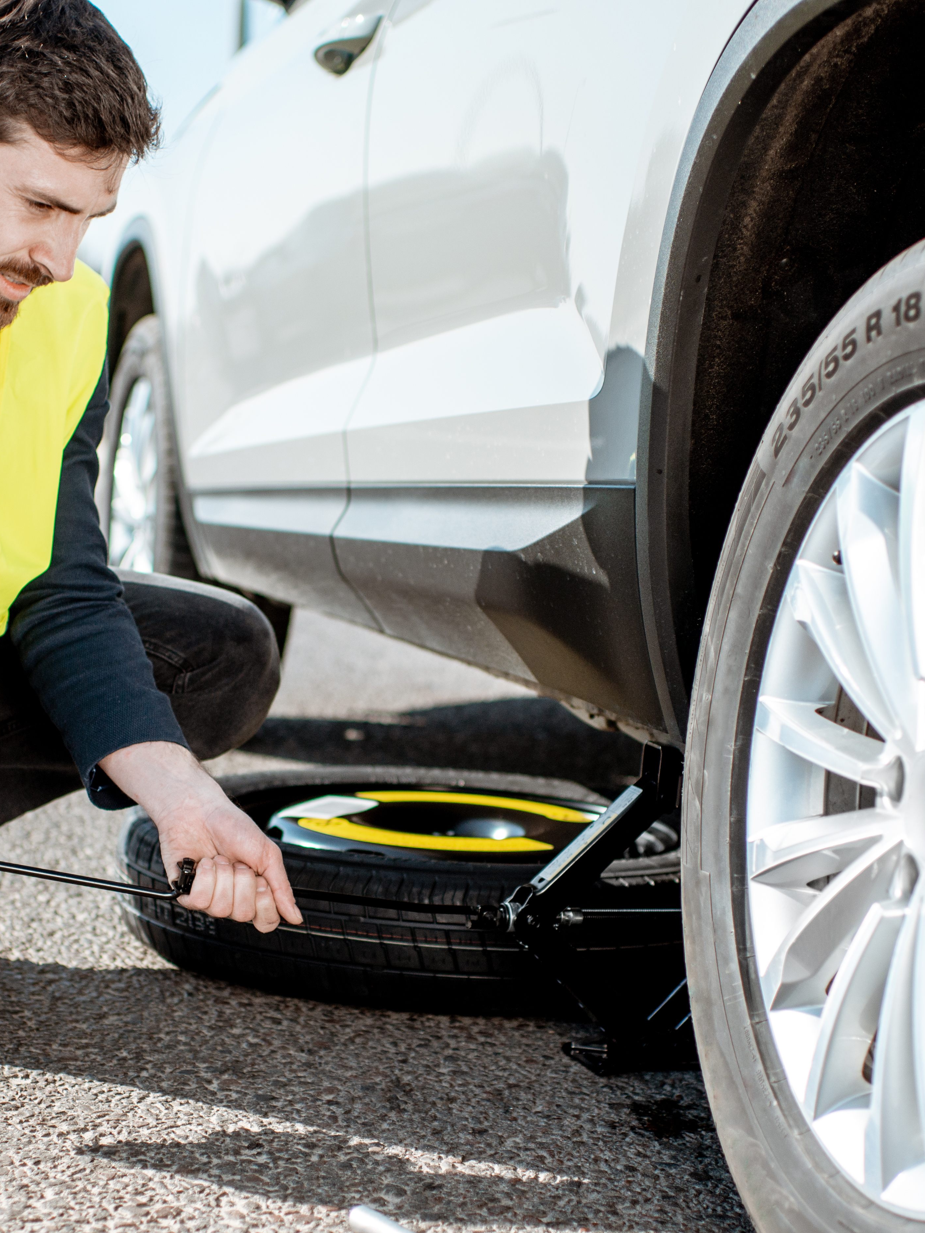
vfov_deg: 29.3
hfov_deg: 22.2
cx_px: 356
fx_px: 2352
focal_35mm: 66
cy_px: 759
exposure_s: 1/5000
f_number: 2.2
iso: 200
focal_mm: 35
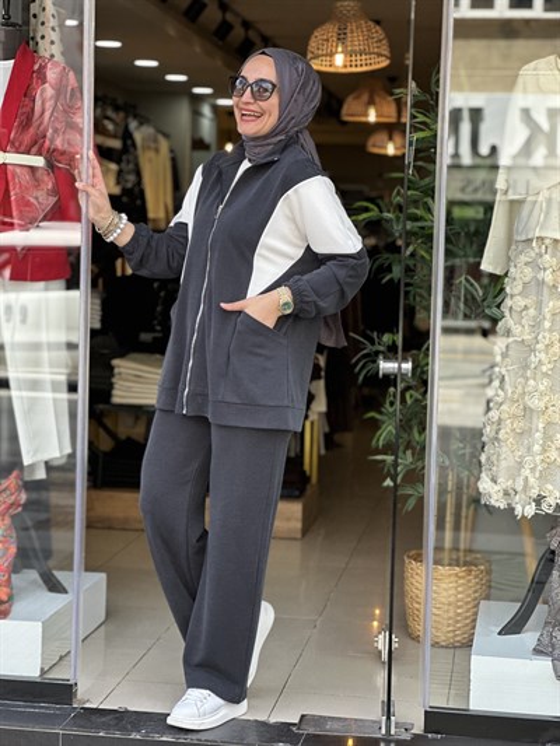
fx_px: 1660
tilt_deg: -3.1
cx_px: 280
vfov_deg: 25.3
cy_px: 373
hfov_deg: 19.1
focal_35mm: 77
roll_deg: -2.7
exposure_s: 1/121
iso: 50
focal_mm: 9
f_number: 2.8
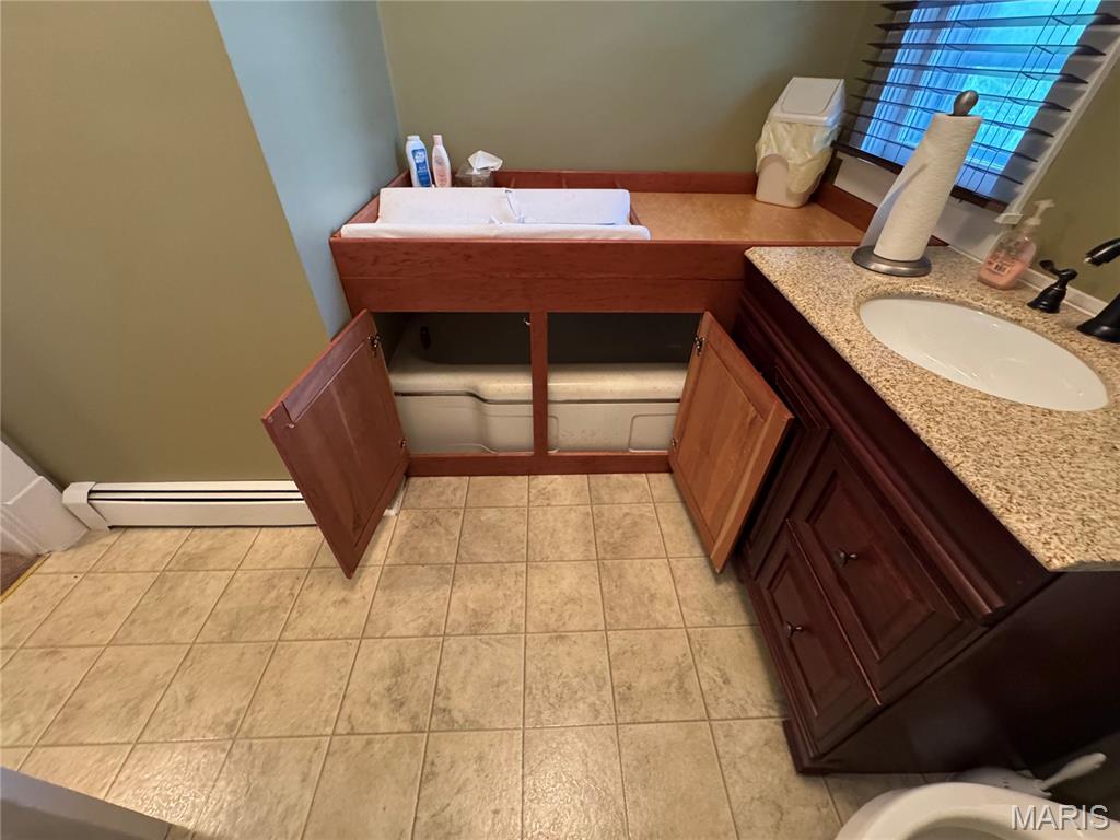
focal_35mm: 14
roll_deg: -1.4
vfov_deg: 85.7
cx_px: 560
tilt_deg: -41.2
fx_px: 453
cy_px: 420
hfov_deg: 102.1
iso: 1000
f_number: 2.2
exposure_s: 1/60
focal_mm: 2.22
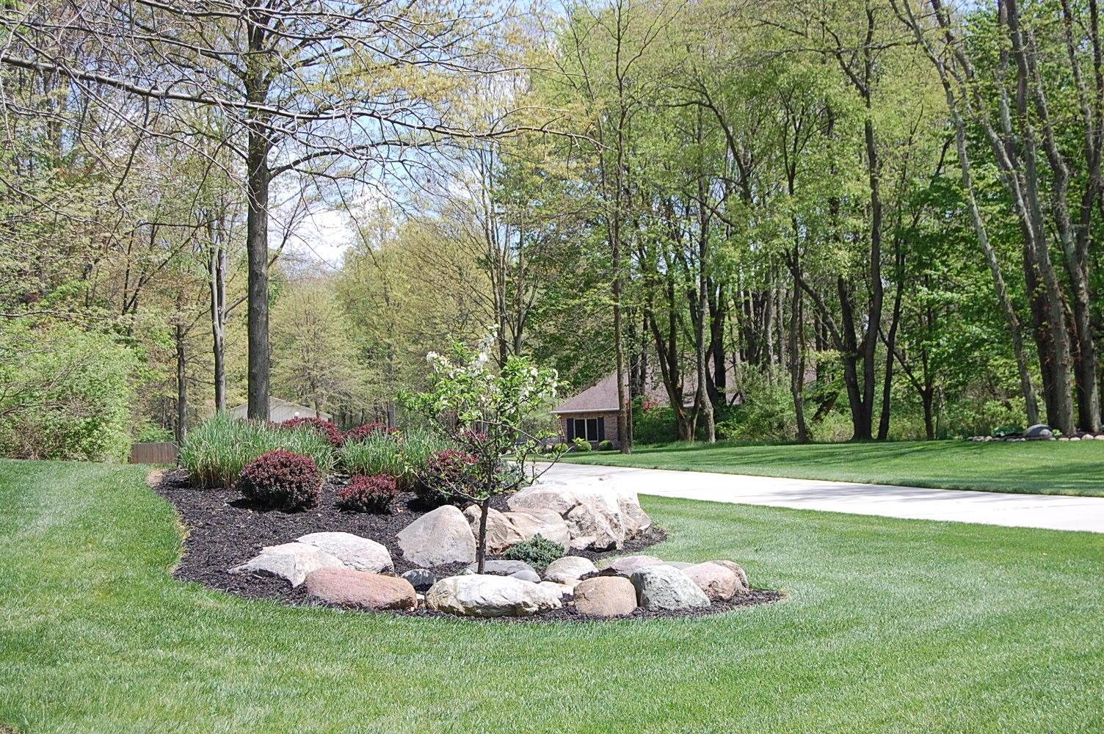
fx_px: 2068
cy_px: 367
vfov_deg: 20.1
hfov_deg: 29.9
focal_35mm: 68
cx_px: 552
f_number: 9
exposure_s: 1/320
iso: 200
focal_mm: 45
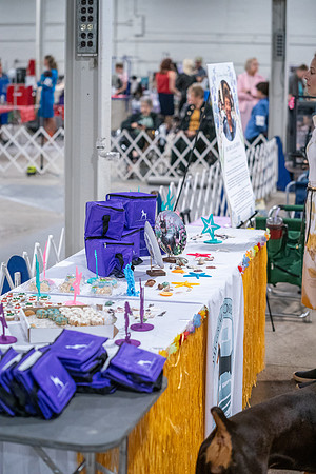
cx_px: 158
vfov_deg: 28.8
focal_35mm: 70
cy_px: 237
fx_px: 922
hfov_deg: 19.5
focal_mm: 70
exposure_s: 1/320
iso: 6400
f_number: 3.2
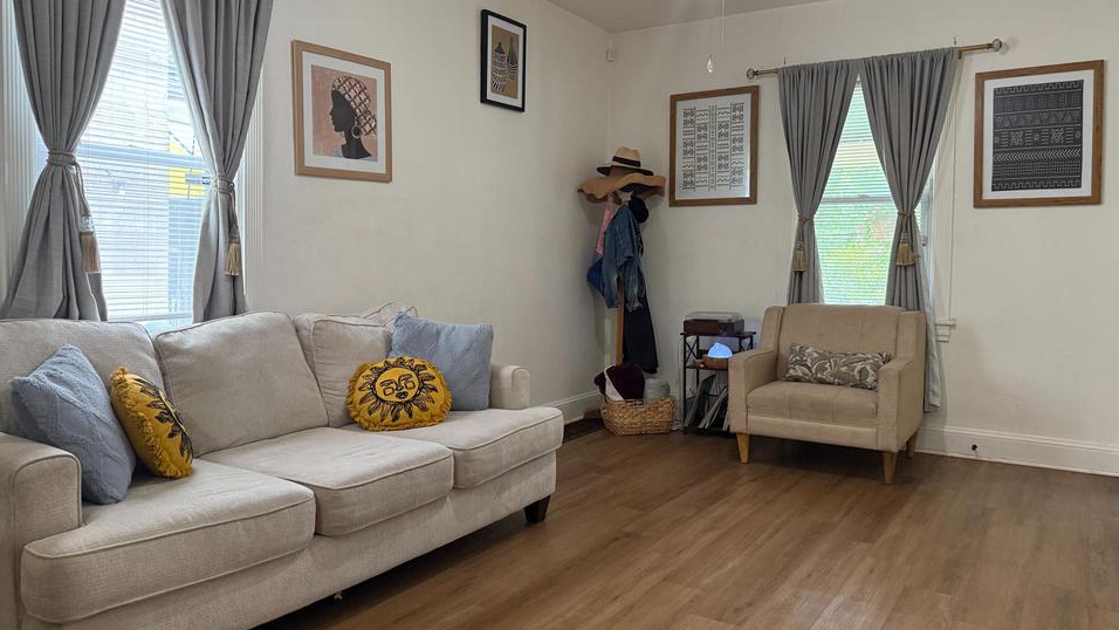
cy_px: 287
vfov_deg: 41.5
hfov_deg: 67.9
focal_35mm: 28
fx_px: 831
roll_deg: -0.9
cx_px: 549
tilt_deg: -0.9
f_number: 1.78
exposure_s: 1/60
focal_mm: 6.76
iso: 320
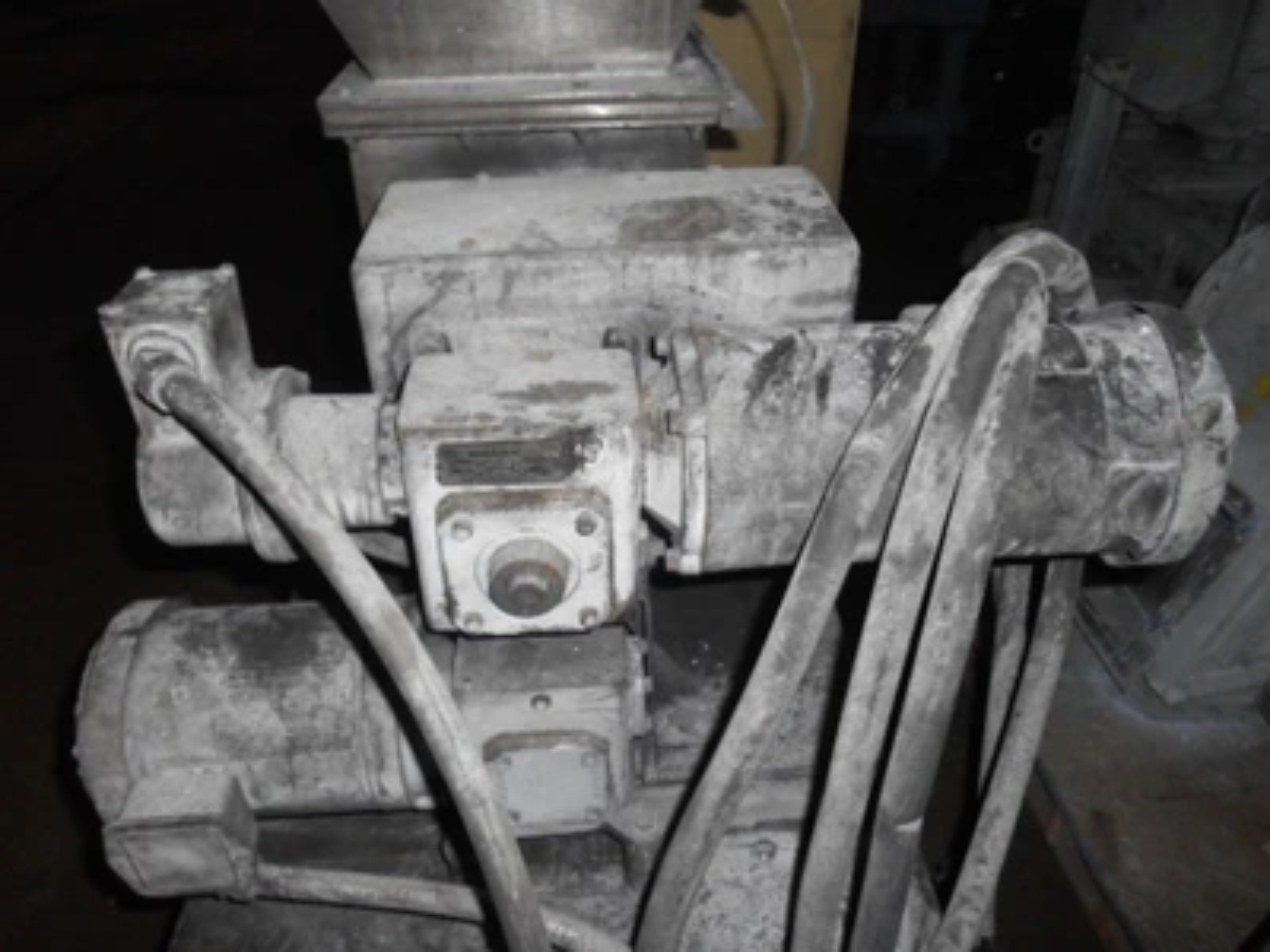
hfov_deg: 67.3
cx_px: 635
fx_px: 954
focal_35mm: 26
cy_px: 476
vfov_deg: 53.1
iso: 200
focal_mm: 4.7
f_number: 3.4
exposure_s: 1/25
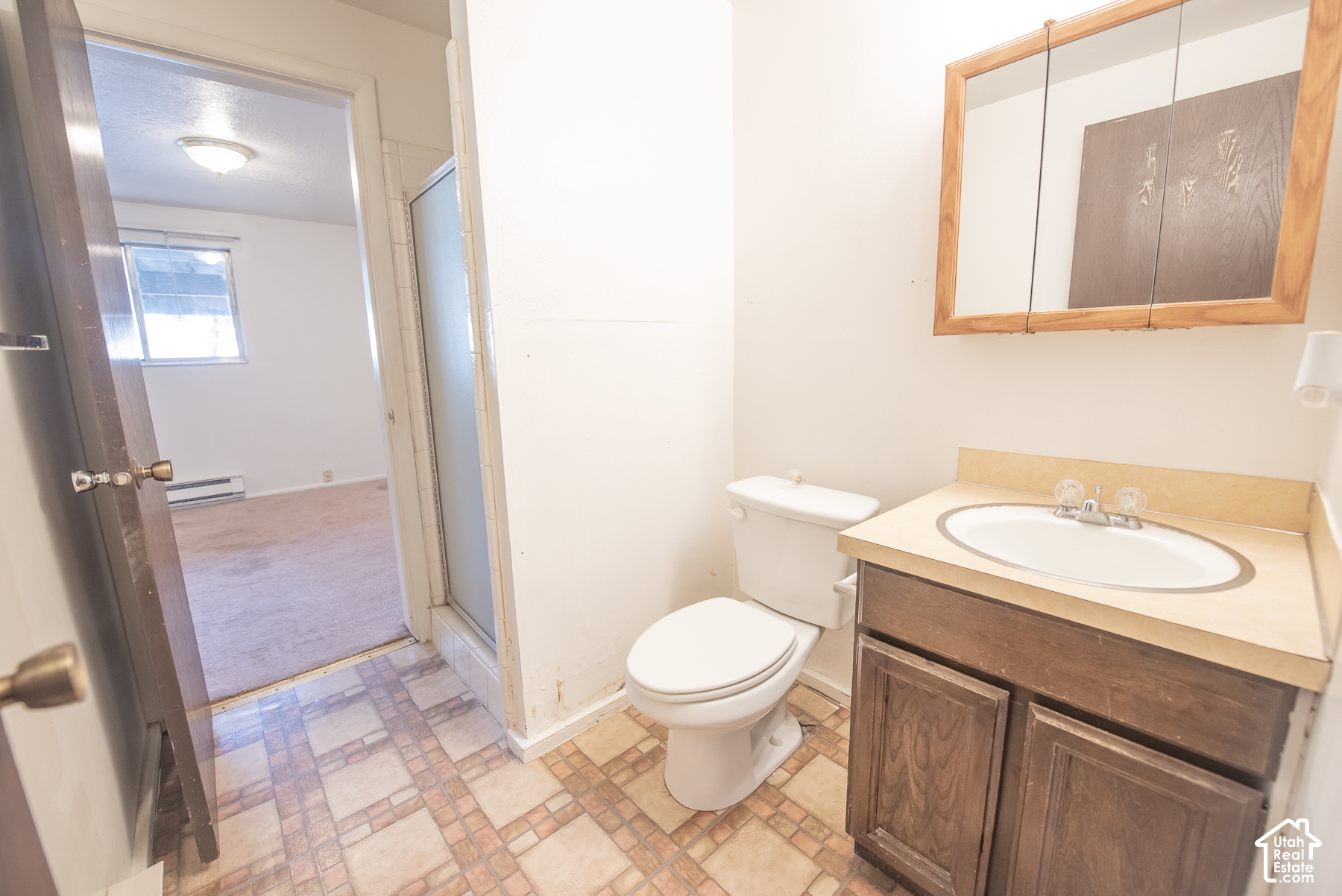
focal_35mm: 14
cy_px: 448
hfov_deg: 104.2
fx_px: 522
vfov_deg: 81.3
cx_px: 671
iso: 1000
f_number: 3.5
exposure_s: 1/50
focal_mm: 14
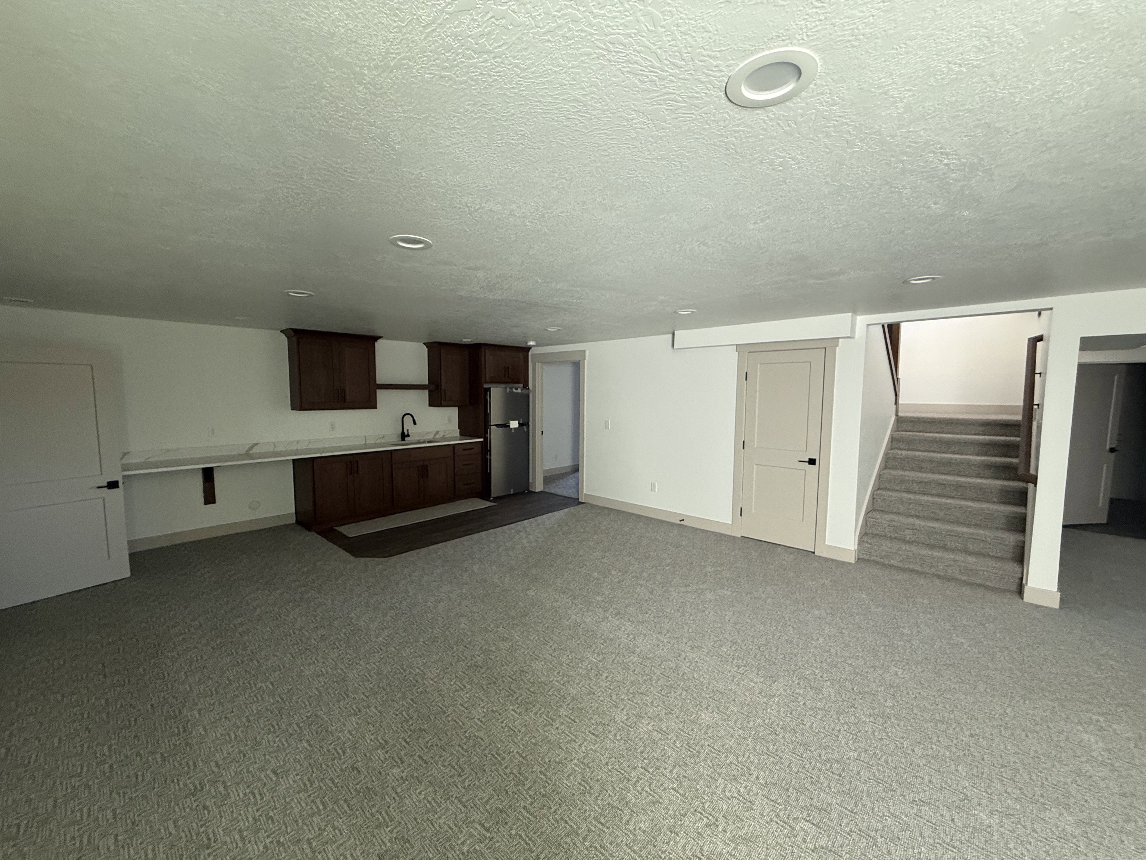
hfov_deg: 102.1
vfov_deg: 85.7
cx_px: 573
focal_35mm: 14
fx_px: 463
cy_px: 430
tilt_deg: -3.9
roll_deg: +0.2
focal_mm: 2.22
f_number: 2.2
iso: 400
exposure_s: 1/60
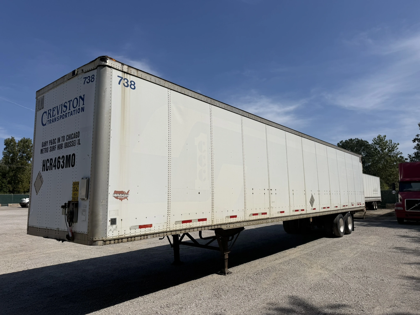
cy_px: 158
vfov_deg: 56.8
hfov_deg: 71.6
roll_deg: -1.5
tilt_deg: +8.2
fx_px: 291
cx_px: 210
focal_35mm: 24
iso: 80
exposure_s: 1/10309
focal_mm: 6.76
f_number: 1.78
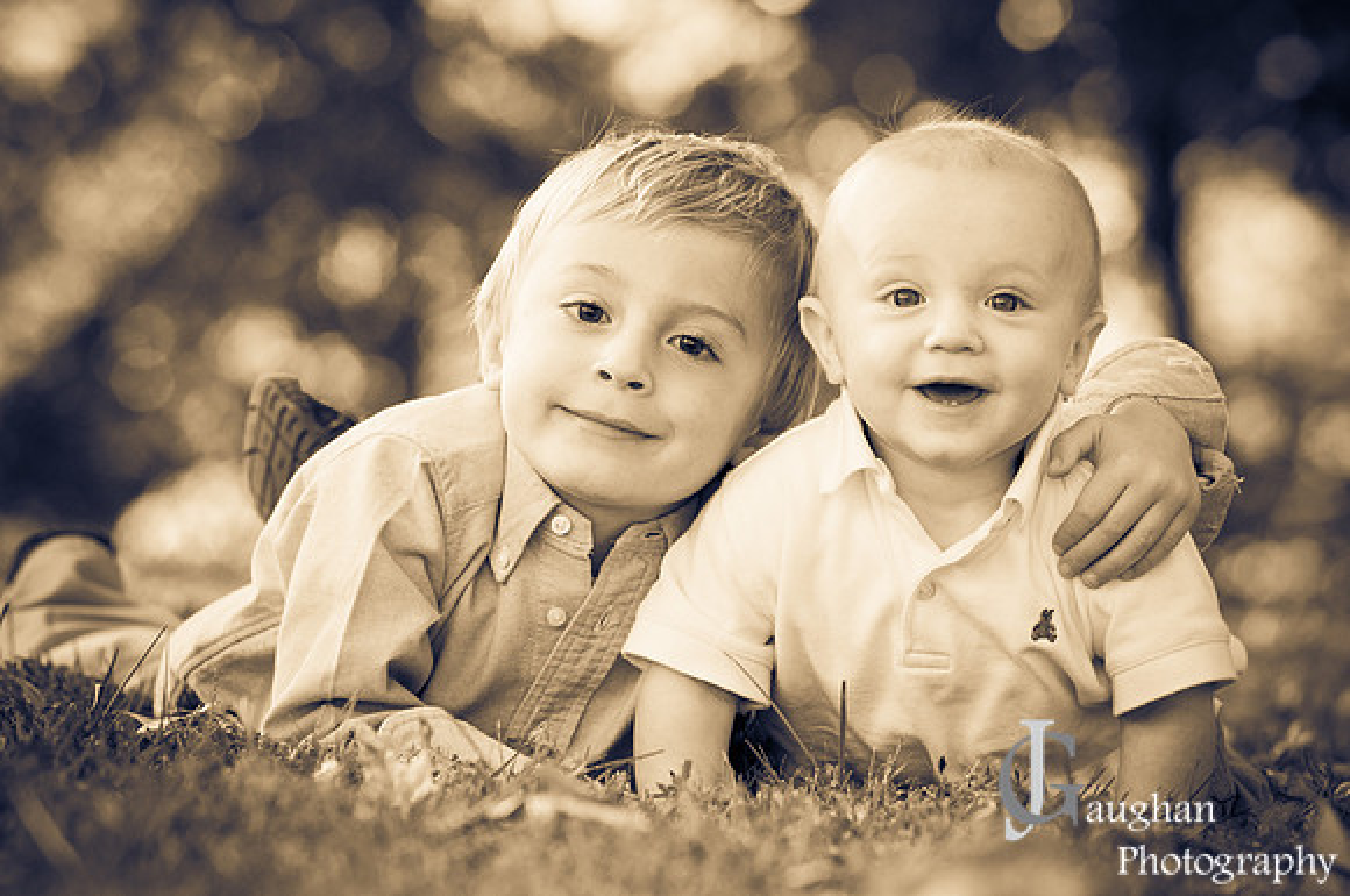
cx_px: 675
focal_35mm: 300
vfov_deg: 4.6
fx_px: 11234
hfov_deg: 6.9
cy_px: 448
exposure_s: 1/250
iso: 640
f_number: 4.5
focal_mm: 200
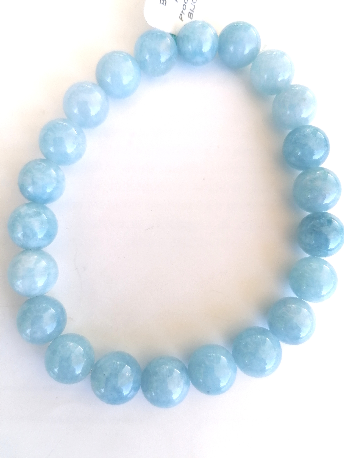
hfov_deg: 51.4
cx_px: 172
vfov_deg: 65.3
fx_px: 358
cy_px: 229
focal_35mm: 27
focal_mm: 4.75
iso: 50
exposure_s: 1/241
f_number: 1.8
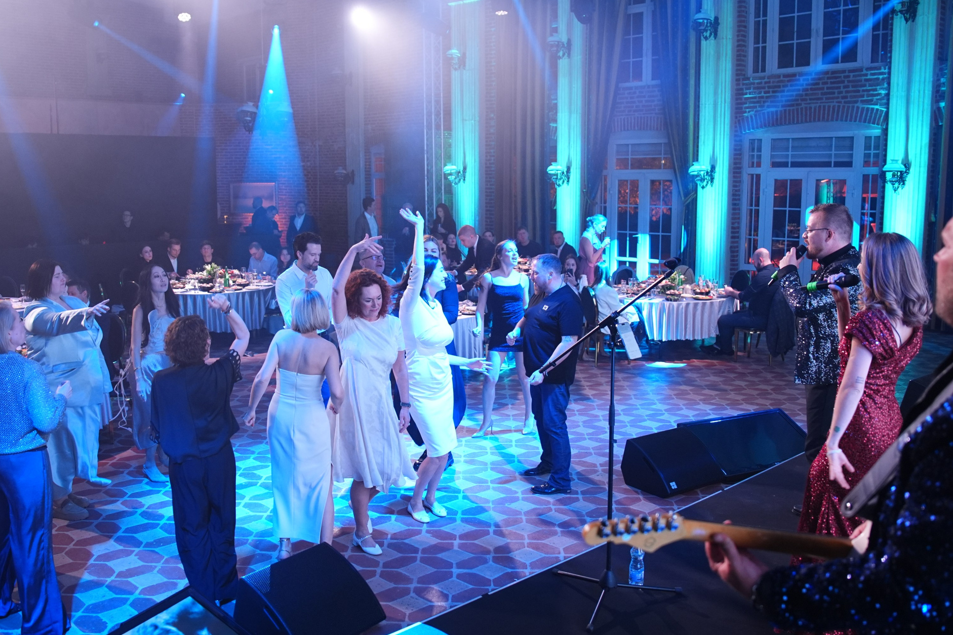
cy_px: 333
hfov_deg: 55.8
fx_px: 900
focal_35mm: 34
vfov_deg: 38.9
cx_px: 449
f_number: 2.8
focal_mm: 25
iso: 1600
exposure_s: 1/200
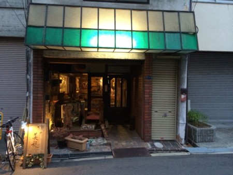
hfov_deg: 59.9
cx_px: 116
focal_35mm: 30
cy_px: 88
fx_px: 202
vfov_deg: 46.8
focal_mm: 4.12
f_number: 2.2
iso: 320
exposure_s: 1/30
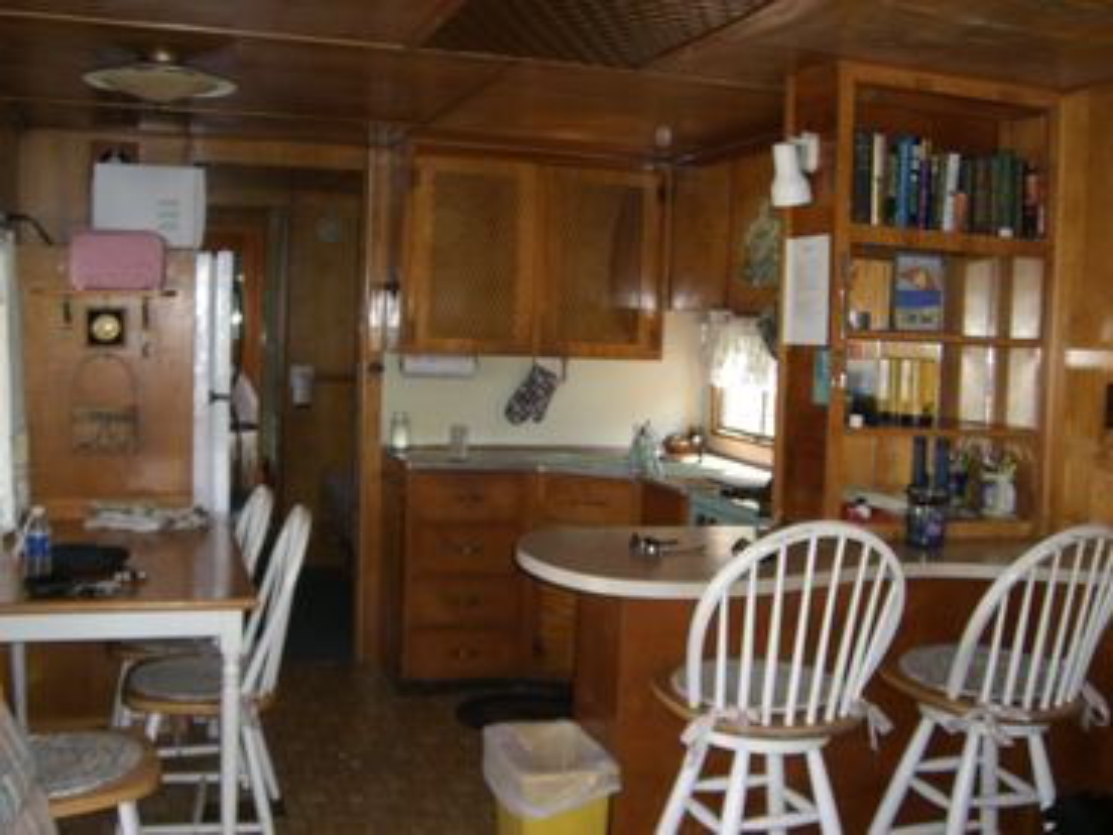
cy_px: 418
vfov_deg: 37.7
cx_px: 556
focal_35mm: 38
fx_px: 1222
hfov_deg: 49.0
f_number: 2.7
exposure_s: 1/60
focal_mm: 6.2
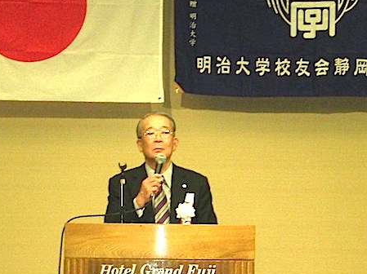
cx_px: 164
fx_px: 2384
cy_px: 161
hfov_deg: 8.8
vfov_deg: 6.6
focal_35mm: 225
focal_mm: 14.7
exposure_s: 1/60
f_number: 4.1
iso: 200
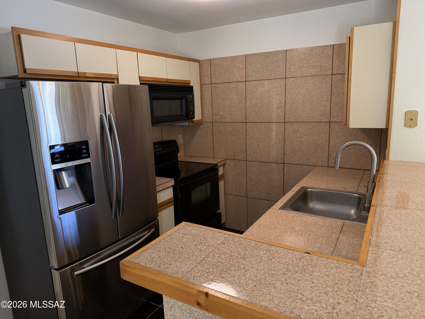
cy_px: 160
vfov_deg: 56.8
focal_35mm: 24
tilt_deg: -11.1
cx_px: 212
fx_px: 295
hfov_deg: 71.6
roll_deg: +0.3
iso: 250
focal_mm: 6.76
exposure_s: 1/125
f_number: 1.78
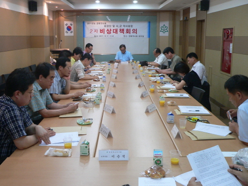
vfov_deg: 33.6
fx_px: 308
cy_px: 93
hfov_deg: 43.9
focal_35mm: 43
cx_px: 124
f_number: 2.8
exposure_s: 1/20
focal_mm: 7.1
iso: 200
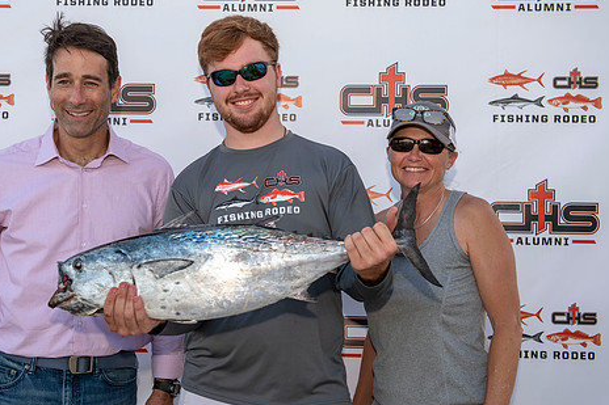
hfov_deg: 33.3
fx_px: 1015
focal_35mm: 60
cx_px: 251
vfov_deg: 22.6
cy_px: 187
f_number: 4.5
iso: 50
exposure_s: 1/100
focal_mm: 48
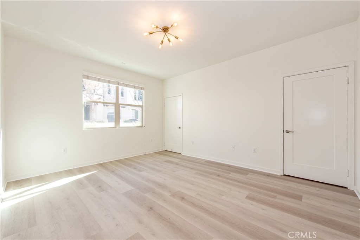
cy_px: 120
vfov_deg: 81.2
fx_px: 140
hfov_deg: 104.2
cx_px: 180
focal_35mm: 14
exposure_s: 1/125
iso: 250
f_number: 5.6
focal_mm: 14
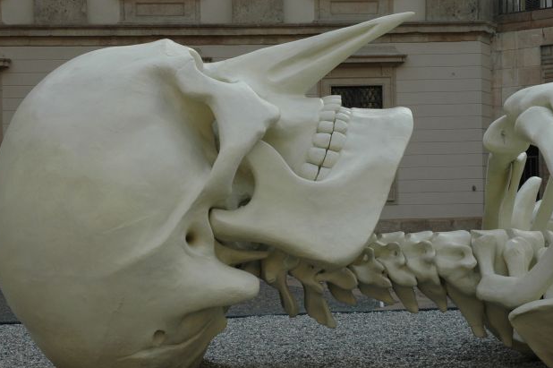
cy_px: 199
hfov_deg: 28.9
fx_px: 1074
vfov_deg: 19.4
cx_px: 254
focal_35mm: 70
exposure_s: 1/100
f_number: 10
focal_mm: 40
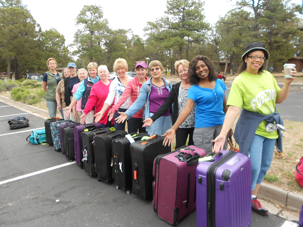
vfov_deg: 53.1
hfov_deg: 67.3
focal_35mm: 26
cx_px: 152
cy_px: 114
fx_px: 228
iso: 80
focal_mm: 4.6
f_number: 3.2
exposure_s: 1/125
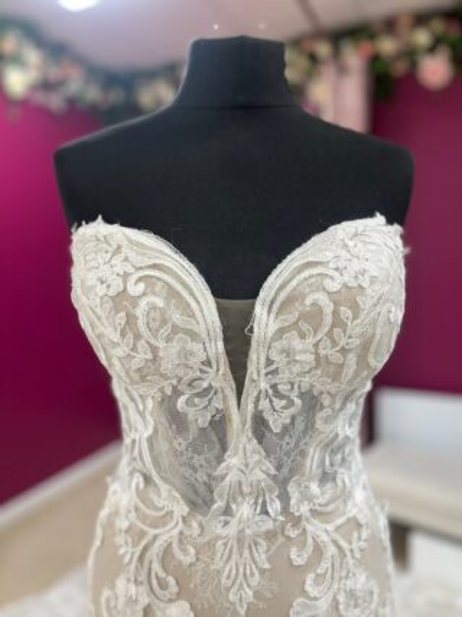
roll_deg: +2.4
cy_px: 308
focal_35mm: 26
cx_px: 231
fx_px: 463
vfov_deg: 67.3
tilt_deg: -6.8
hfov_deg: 53.0
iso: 80
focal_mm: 5.1
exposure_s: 1/50
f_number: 1.6
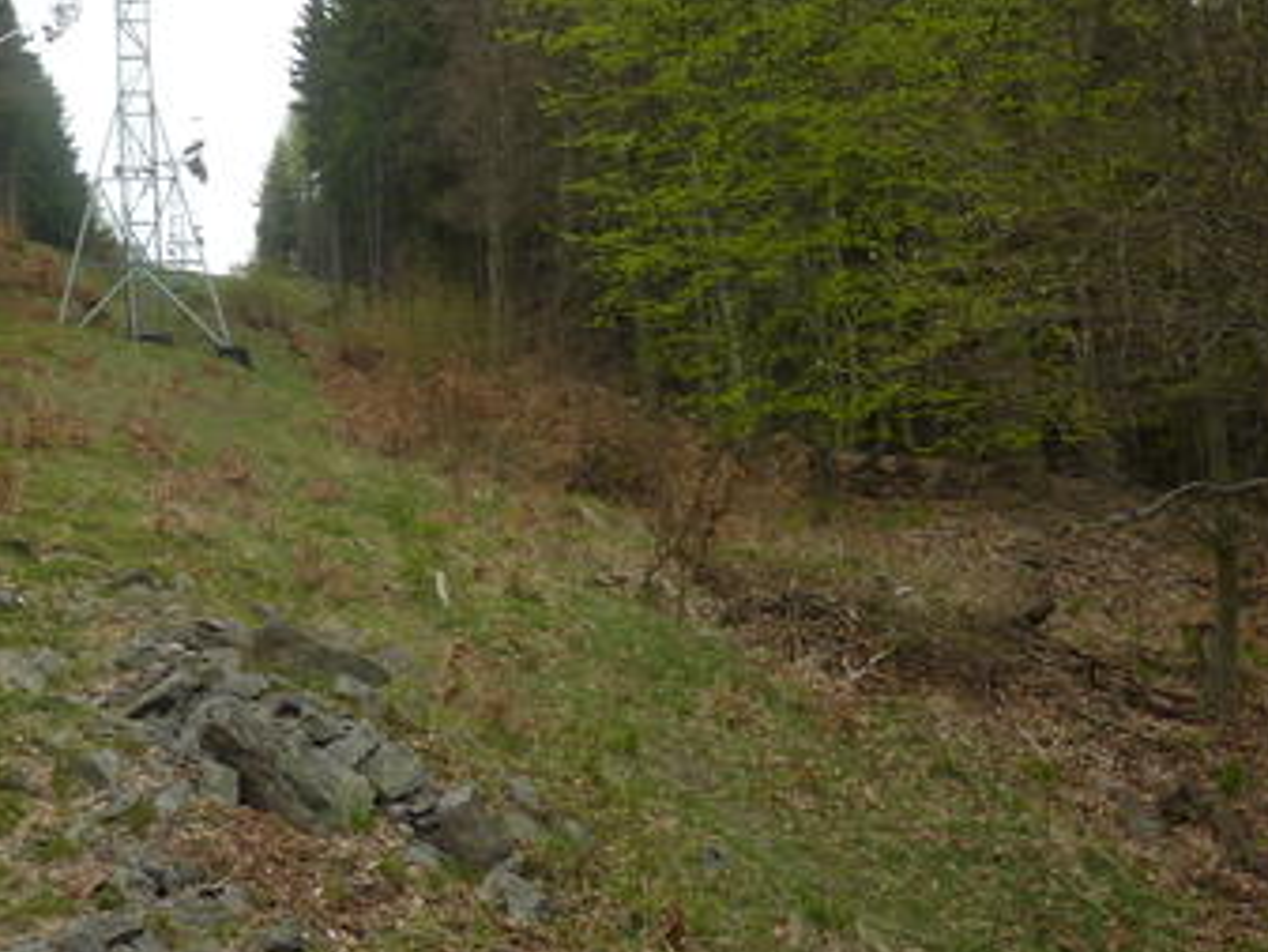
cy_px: 327
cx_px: 173
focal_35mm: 55
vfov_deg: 26.4
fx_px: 2015
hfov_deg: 33.4
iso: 80
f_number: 3.4
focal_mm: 4.7
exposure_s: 1/125
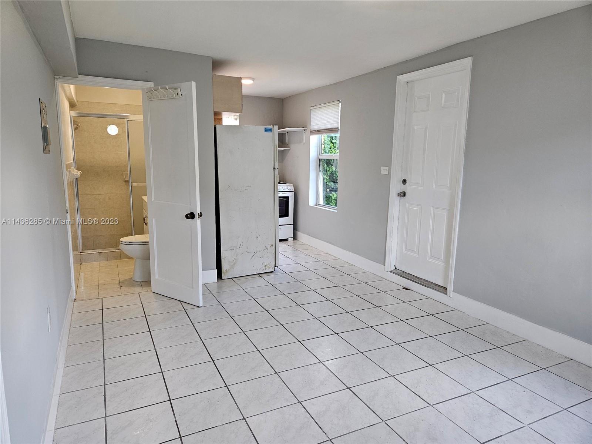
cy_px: 222
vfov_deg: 58.9
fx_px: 393
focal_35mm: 23
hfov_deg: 73.9
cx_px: 296
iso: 200
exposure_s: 1/120
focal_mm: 5.4
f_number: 1.8
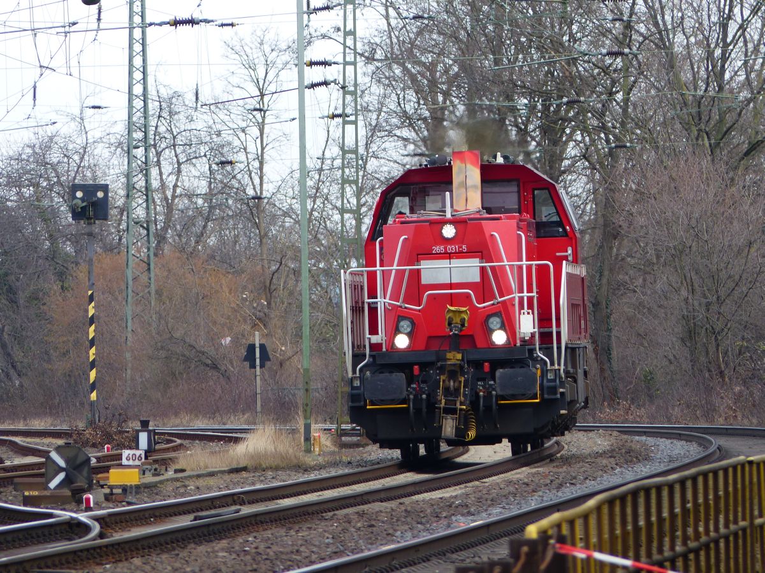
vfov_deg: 2.5
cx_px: 382
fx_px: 13083
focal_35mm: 592
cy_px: 286
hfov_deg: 3.3
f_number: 4
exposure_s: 1/200
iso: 100
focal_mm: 106.6
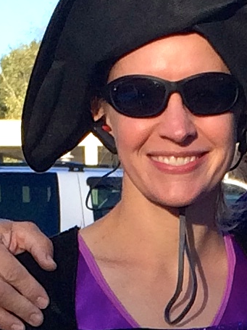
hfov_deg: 7.1
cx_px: 325
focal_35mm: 208
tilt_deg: -11.2
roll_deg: -0.2
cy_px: 659
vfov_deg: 9.0
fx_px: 1980
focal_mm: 4.15
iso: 32
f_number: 2.2
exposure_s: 1/684
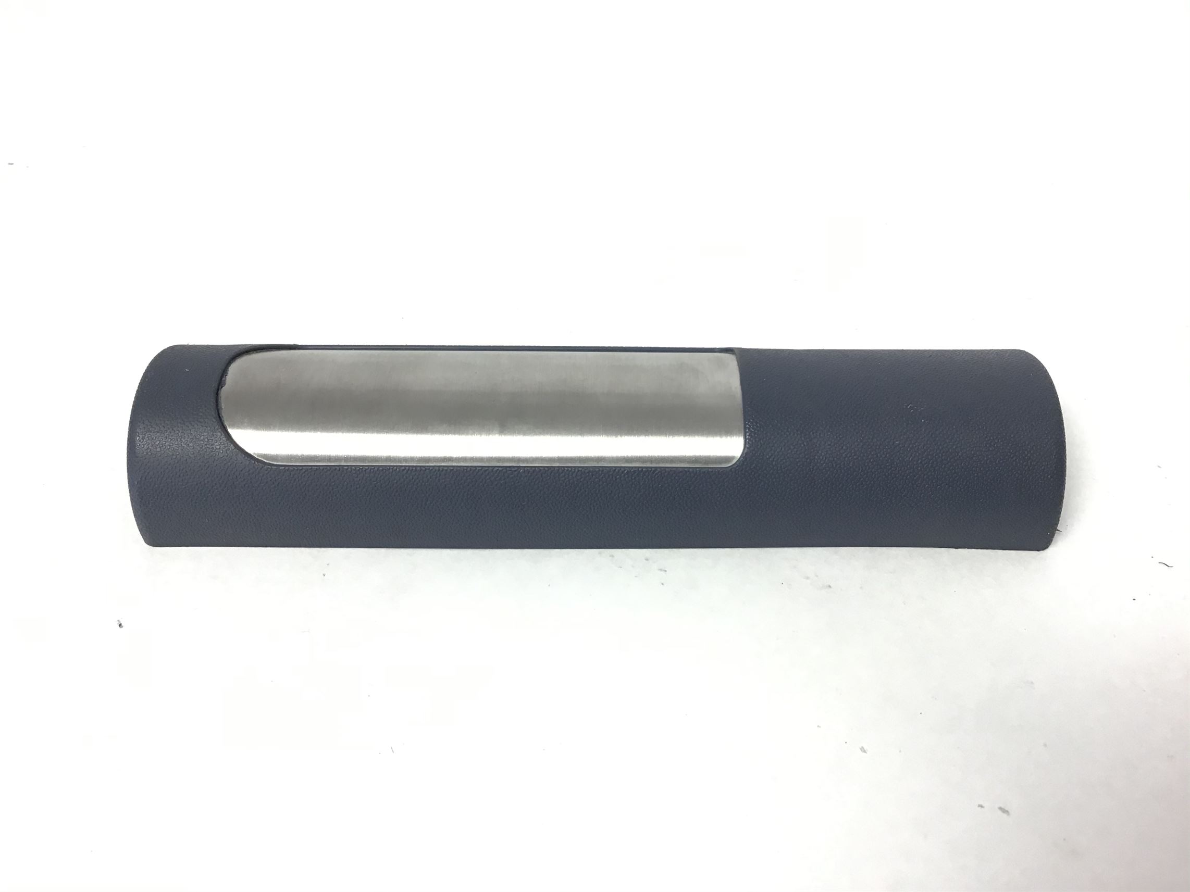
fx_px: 1066
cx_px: 595
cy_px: 446
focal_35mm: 31
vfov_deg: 45.4
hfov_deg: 58.4
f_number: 2.4
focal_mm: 3.3
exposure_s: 1/33
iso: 40
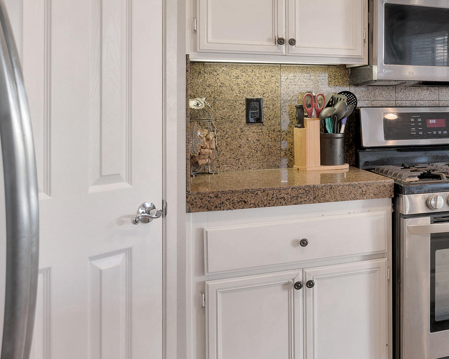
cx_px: 547
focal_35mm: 47
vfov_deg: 31.8
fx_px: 625
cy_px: 115
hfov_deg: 32.3
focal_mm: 18
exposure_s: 1/2.5
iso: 100
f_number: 9
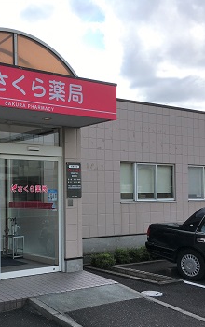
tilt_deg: +1.4
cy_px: 167
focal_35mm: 42
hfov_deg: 28.7
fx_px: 375
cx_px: 1
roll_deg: +0.0
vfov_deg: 47.2
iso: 25
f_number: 2.2
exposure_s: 1/1508
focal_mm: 4.15
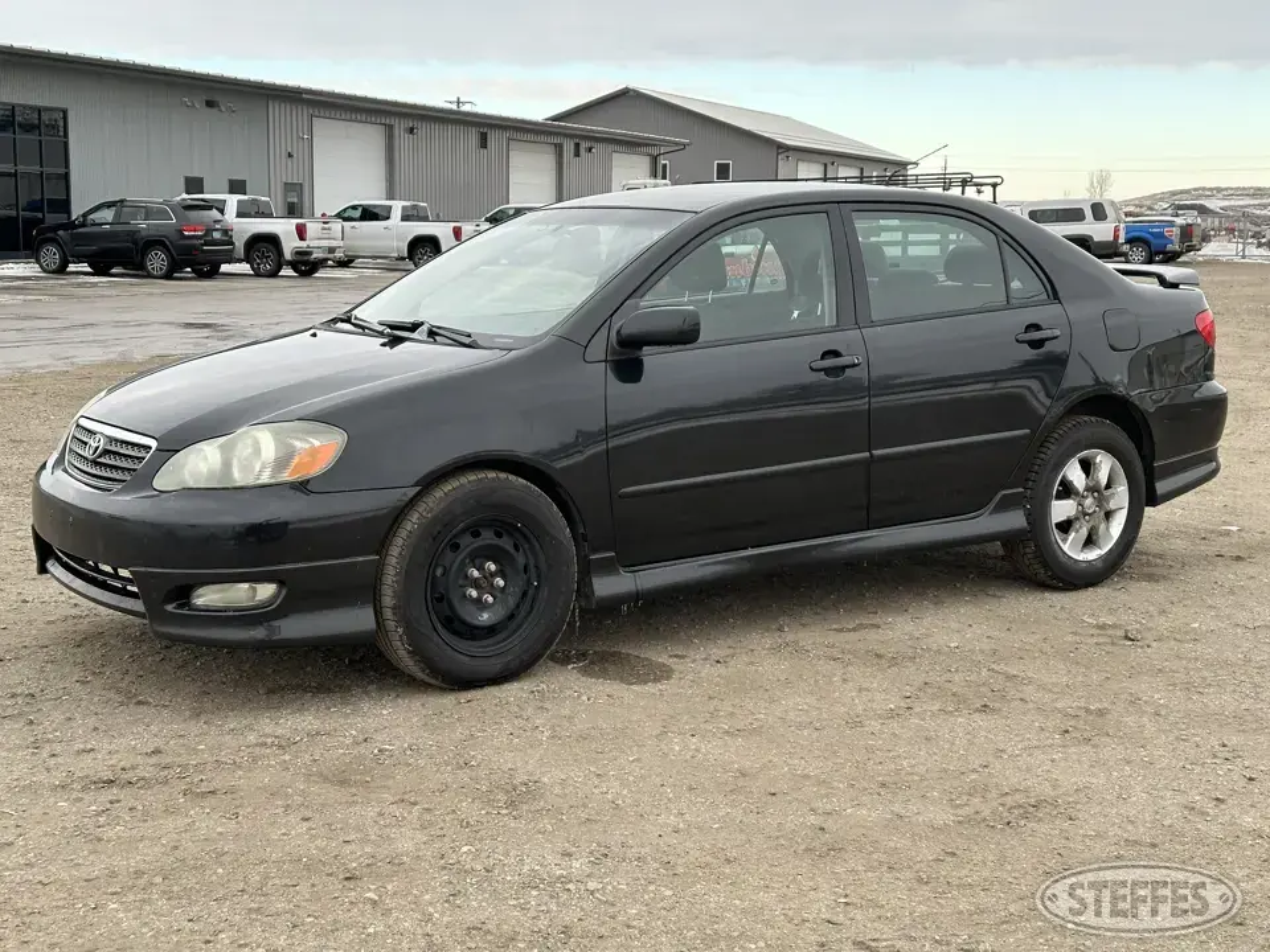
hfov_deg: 39.7
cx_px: 635
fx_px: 1761
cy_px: 476
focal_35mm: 48
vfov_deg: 30.3
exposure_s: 1/435
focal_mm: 6.86
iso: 64
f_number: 1.78
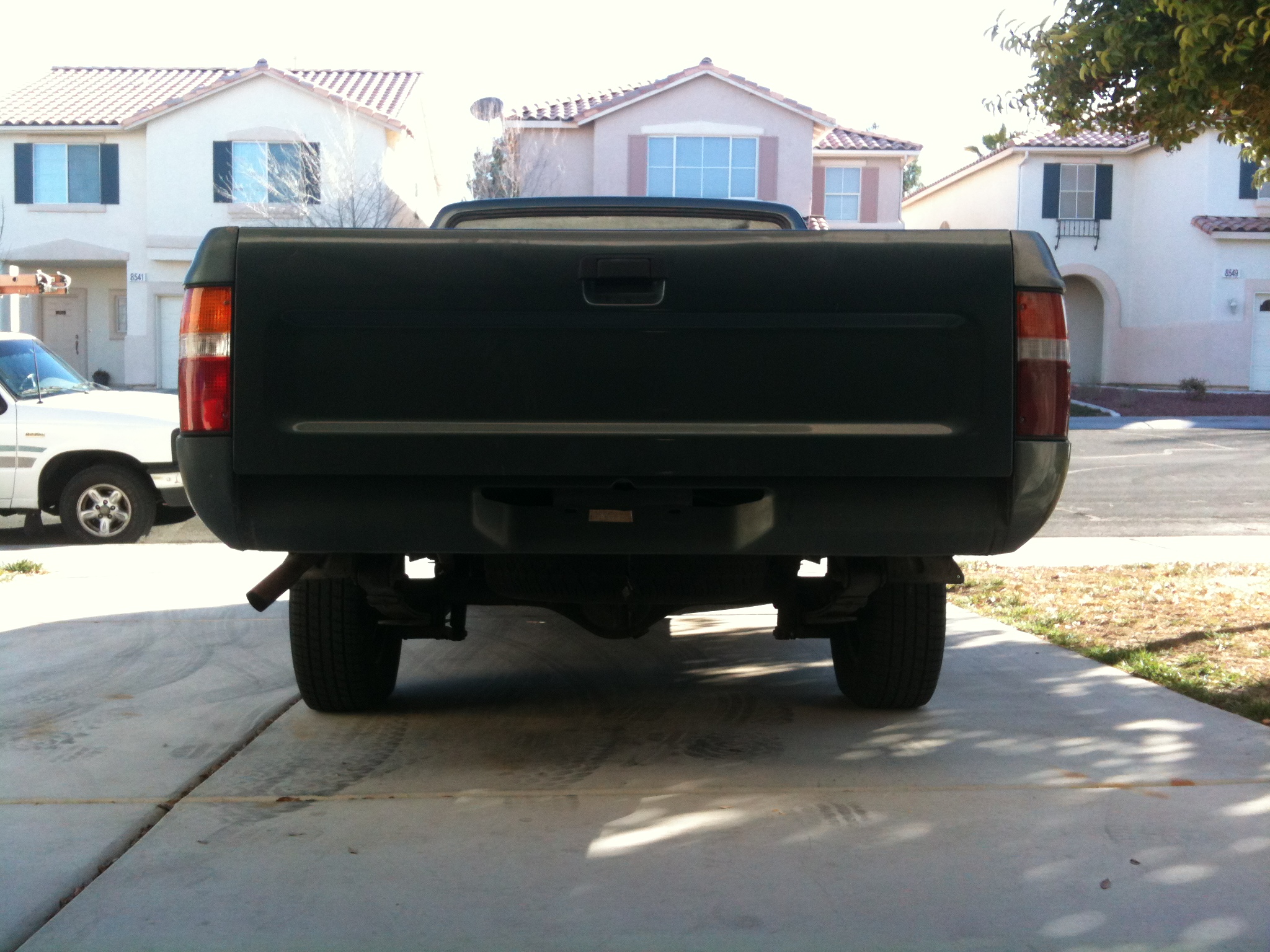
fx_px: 1284
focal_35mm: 35
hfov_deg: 52.6
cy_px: 476
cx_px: 635
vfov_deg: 40.7
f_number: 2.8
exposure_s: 1/222
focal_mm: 3.85
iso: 64
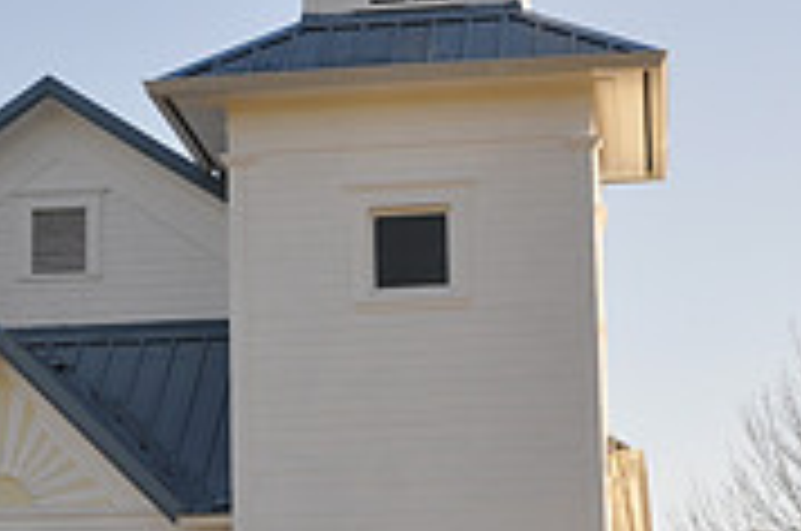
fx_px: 2821
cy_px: 407
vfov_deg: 10.7
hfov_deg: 16.0
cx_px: 112
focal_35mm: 127
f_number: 6.3
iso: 200
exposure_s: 1/160
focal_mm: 26
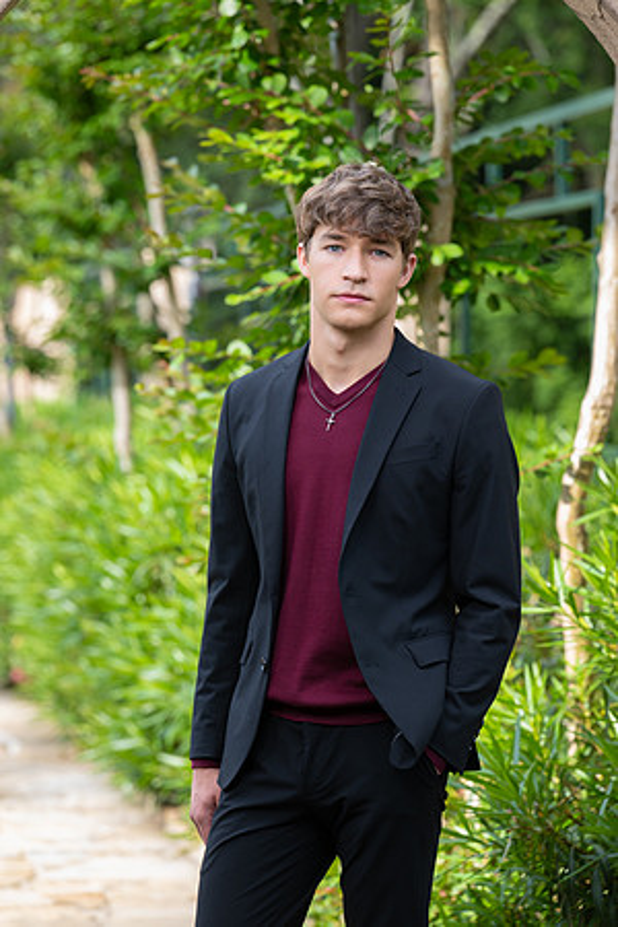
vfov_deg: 15.2
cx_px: 309
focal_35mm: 135
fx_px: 3476
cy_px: 464
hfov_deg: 10.2
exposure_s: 1/200
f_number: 4.5
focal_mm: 135
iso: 160
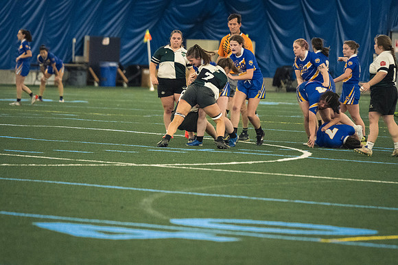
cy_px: 132
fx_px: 3315
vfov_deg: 4.6
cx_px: 199
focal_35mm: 300
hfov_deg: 6.9
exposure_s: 1/500
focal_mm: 200
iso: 10000
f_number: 2.8
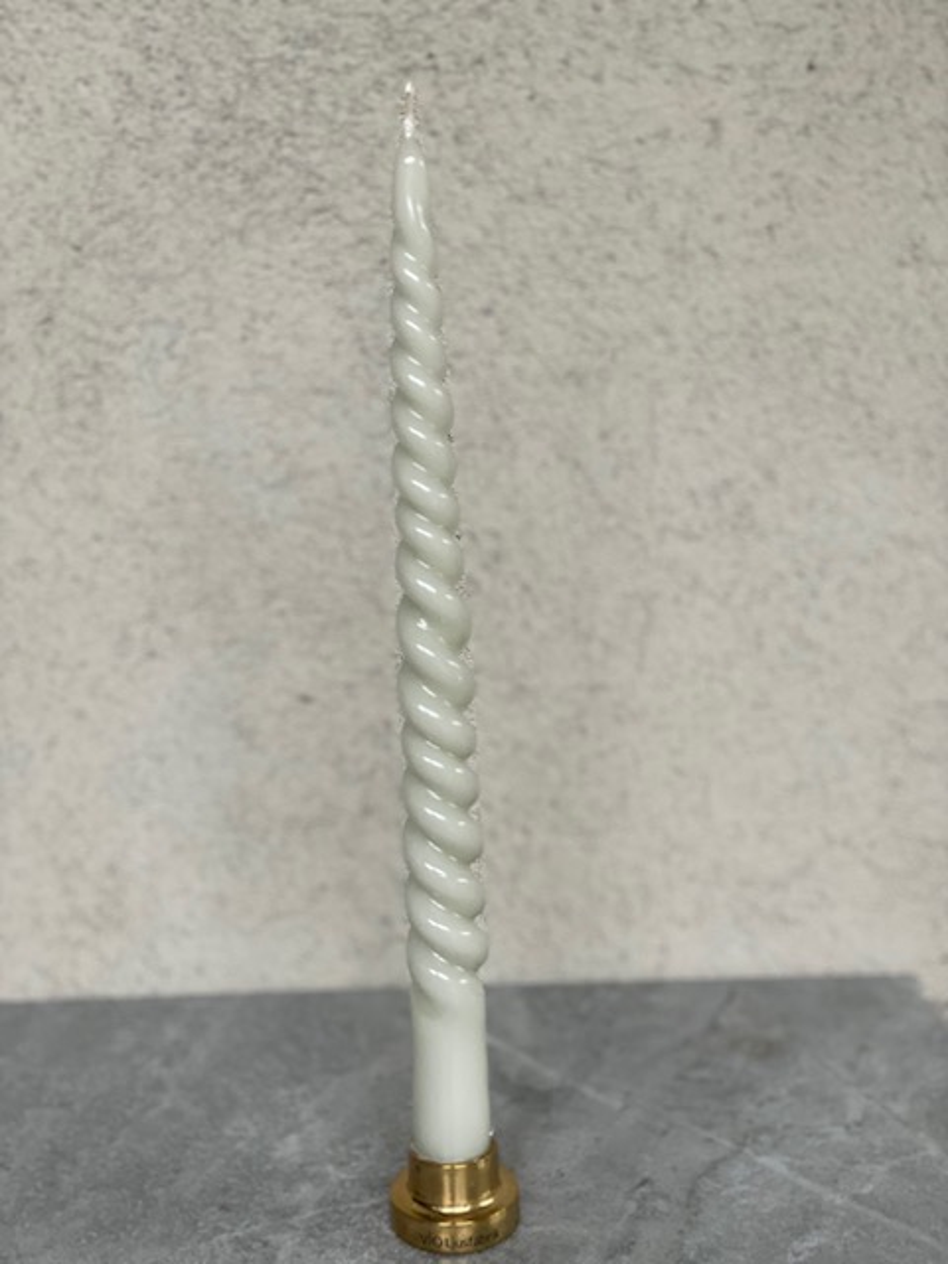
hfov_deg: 28.0
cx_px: 474
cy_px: 632
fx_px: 1899
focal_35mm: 52
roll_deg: +0.8
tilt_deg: -14.5
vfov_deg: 36.8
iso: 250
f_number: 2
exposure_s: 1/122
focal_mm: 6
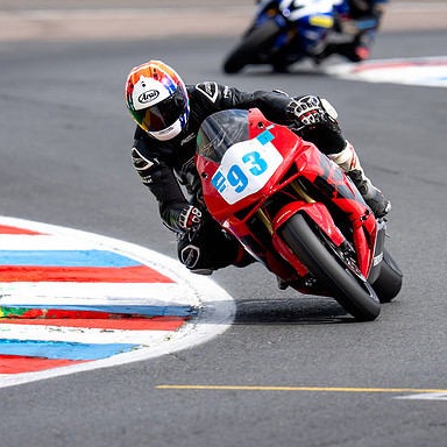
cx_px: 242
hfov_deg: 2.5
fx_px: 10417
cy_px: 151
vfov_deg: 2.5
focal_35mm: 713
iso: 64
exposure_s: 1/400
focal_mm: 400
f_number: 4.5
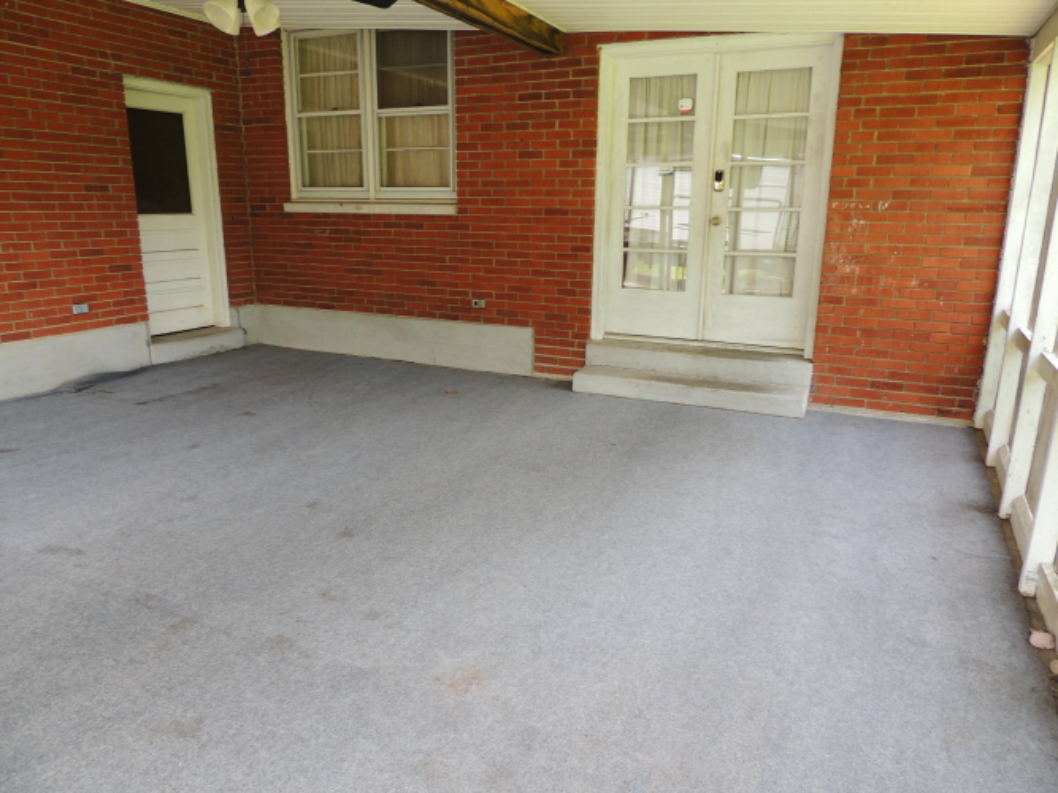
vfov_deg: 56.8
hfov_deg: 71.6
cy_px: 396
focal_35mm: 24
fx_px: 733
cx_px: 529
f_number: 3
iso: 100
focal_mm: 4.3
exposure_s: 1/30
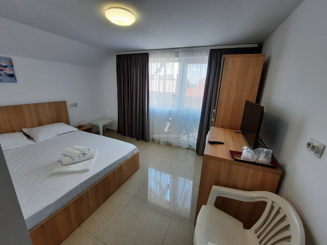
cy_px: 122
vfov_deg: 89.9
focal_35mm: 13
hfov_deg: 106.2
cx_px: 164
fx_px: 123
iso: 50
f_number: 2.2
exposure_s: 1/100
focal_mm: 1.74
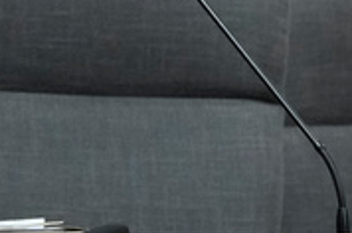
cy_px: 16
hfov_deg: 2.6
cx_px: 194
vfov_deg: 1.7
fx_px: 7818
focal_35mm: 801
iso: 2500
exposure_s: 1/1000
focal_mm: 93
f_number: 2.8
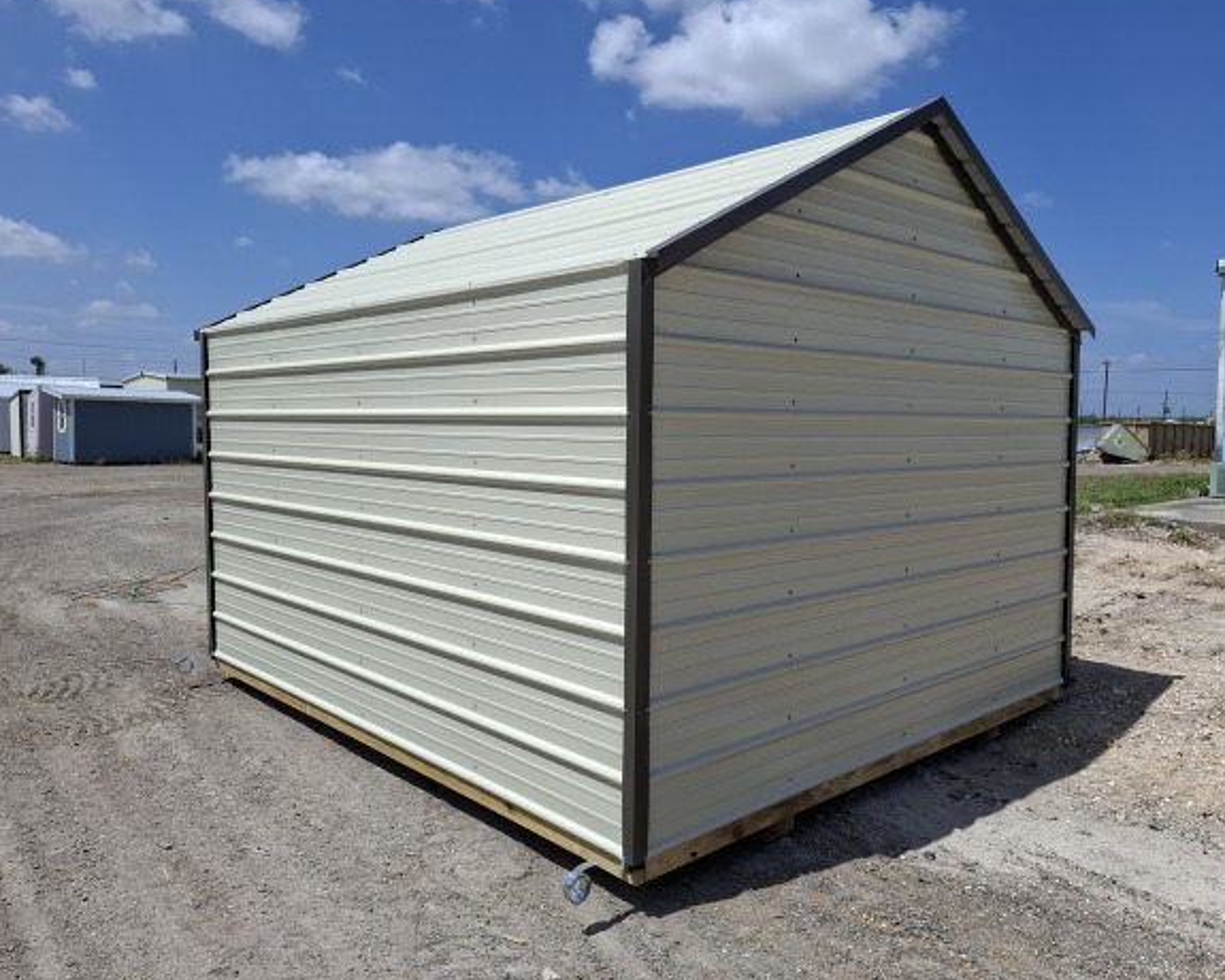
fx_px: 906
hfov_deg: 68.0
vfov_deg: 56.8
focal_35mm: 25
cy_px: 481
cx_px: 665
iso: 50
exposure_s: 1/2481
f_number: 1.8
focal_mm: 5.54
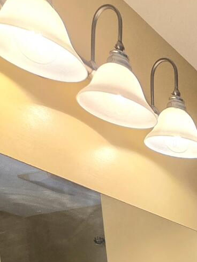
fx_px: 402
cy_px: 418
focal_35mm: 53
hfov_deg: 20.6
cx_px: 342
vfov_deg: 24.9
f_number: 2.2
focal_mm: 2.2
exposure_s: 1/60.2
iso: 100
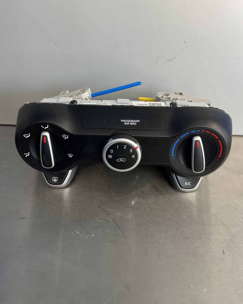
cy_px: 142
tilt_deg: -28.2
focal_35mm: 28
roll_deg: -2.3
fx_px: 252
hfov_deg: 51.5
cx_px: 119
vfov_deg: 62.1
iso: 125
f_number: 1.6
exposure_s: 1/106
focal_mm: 5.1
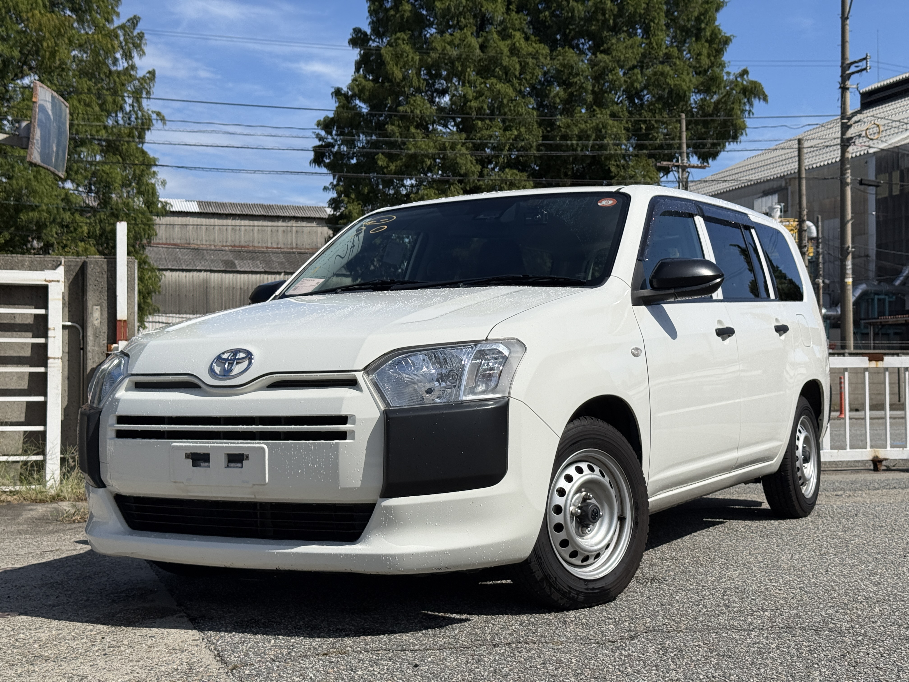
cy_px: 341
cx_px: 454
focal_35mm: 48
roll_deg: +0.2
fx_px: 1260
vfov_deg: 30.3
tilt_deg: +1.8
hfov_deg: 39.7
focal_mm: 6.76
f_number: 1.78
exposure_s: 1/11364
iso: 80
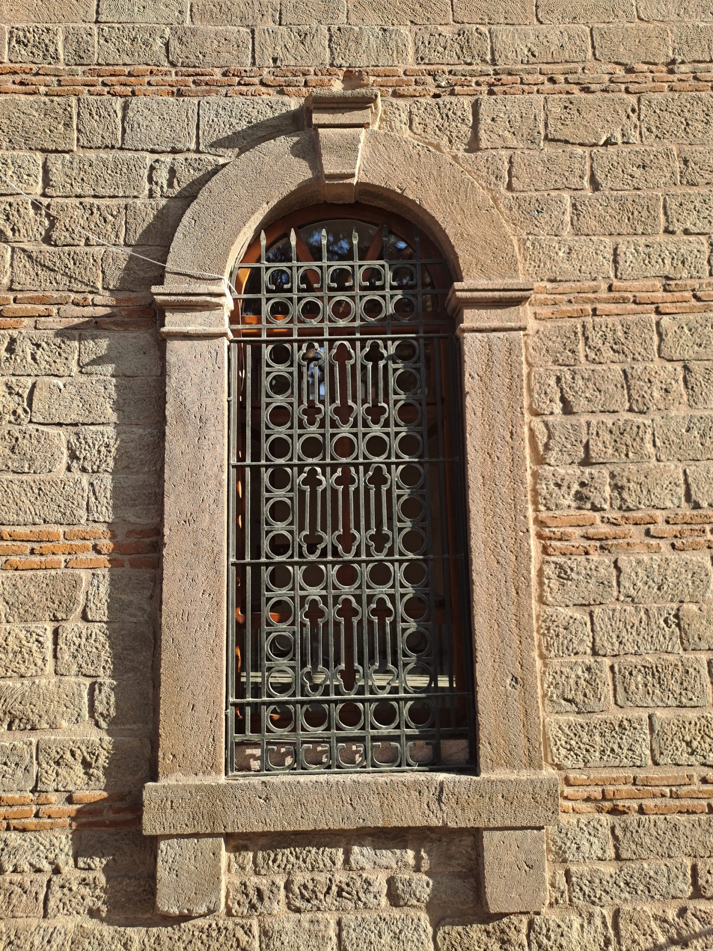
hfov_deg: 54.9
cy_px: 476
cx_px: 356
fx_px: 687
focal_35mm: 25
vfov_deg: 69.4
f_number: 1.8
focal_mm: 4.65
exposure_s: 1/271
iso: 32
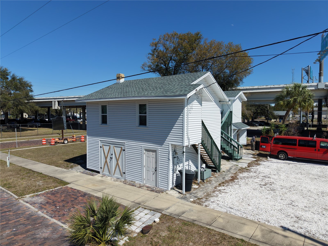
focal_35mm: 24
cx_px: 164
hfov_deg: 71.6
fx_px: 227
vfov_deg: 56.8
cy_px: 123
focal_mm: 8.67
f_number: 1.8
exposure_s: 1/8000
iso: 200
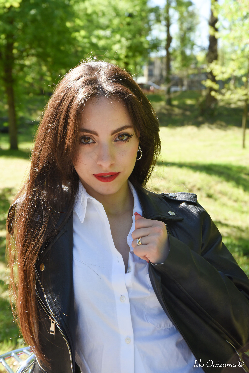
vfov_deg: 30.9
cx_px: 124
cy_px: 186
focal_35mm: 65
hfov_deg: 20.9
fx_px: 674
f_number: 10
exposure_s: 1/500
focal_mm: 65
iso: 800
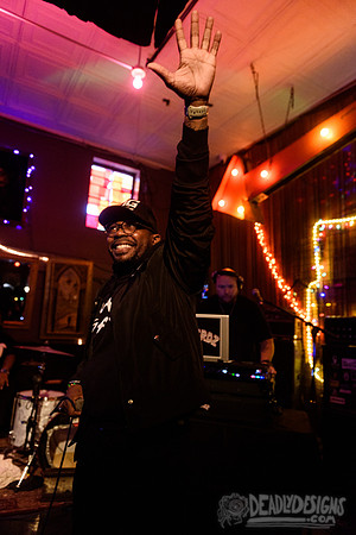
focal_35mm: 24
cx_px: 178
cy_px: 268
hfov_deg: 53.1
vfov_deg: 73.7
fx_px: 356
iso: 3200
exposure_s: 1/125
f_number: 3.2
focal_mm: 24
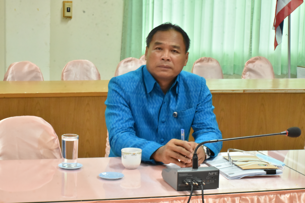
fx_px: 661
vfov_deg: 17.5
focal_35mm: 78
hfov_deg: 26.0
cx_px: 152
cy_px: 102
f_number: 20
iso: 3200
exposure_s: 1/15
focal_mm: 52
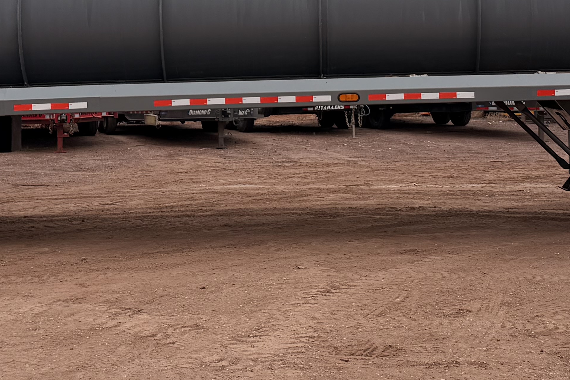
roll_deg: +0.2
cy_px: -2
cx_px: 283
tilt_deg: +4.0
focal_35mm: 74
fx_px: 1172
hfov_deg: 27.3
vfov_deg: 18.0
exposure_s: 1/1005
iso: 80
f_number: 1.78
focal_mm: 6.76
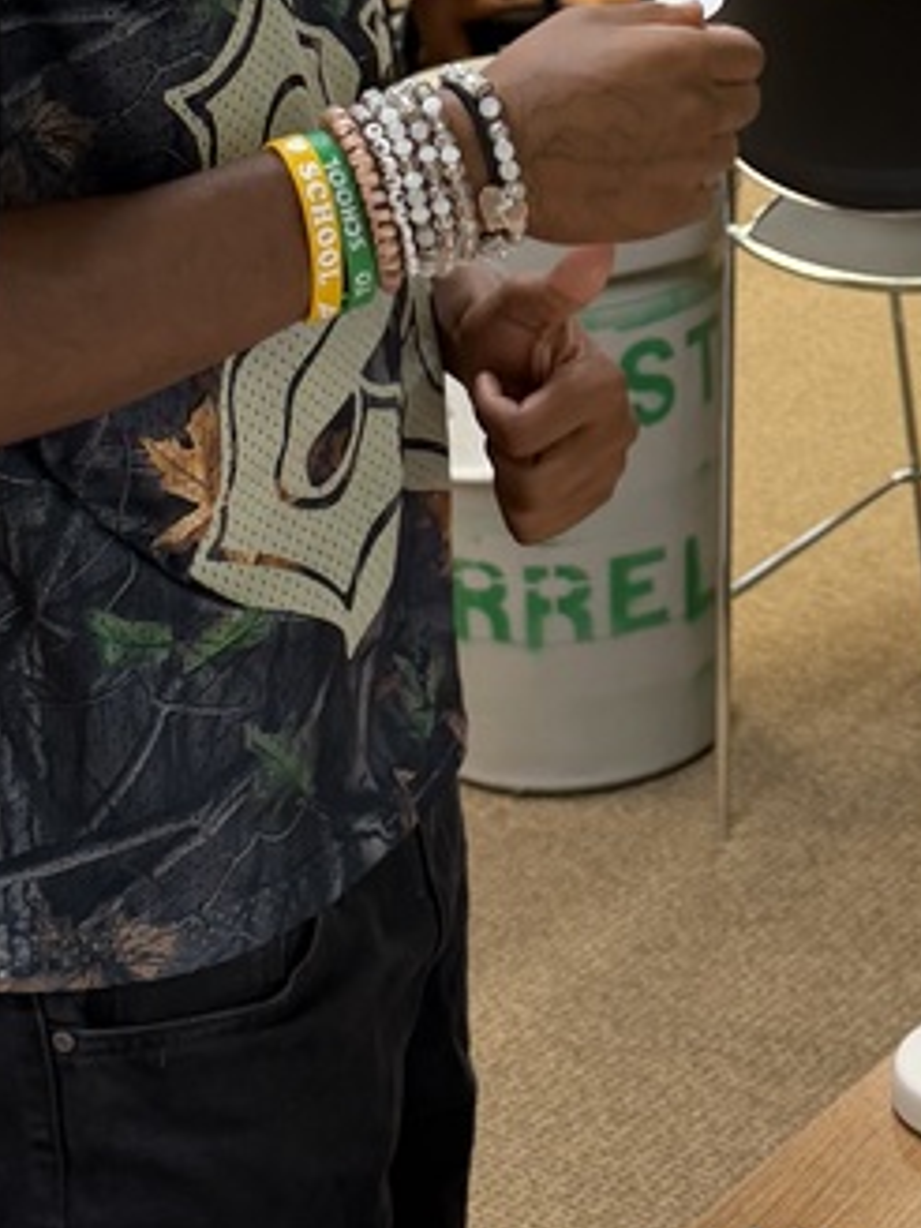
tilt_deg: -13.4
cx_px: 760
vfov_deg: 25.4
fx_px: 2661
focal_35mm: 75
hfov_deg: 19.4
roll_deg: +4.7
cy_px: 198
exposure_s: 1/60
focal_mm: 6.76
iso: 200
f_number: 1.78
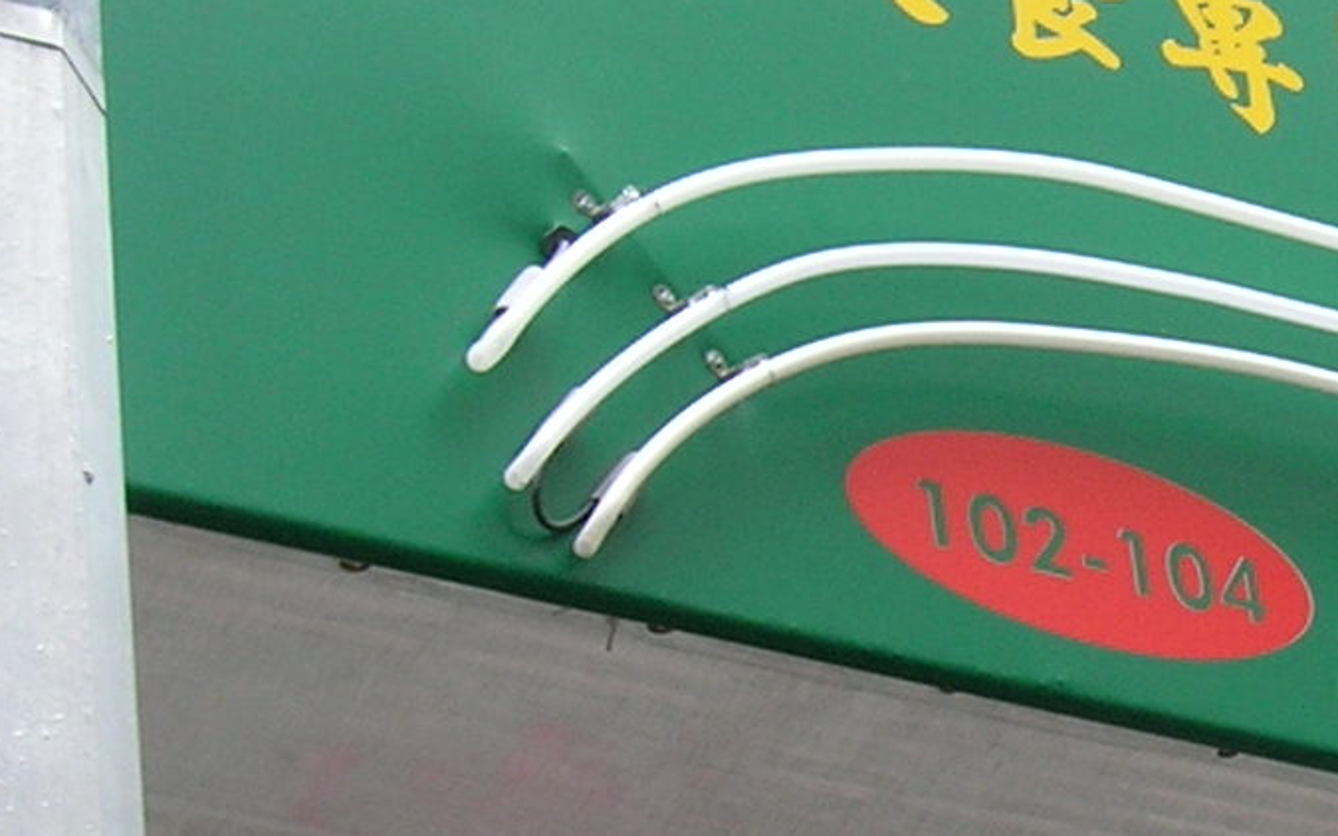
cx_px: 1510
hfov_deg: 16.5
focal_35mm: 122
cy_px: 822
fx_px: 4449
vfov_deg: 10.7
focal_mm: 5.7
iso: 71
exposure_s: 1/41.5
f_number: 4.9
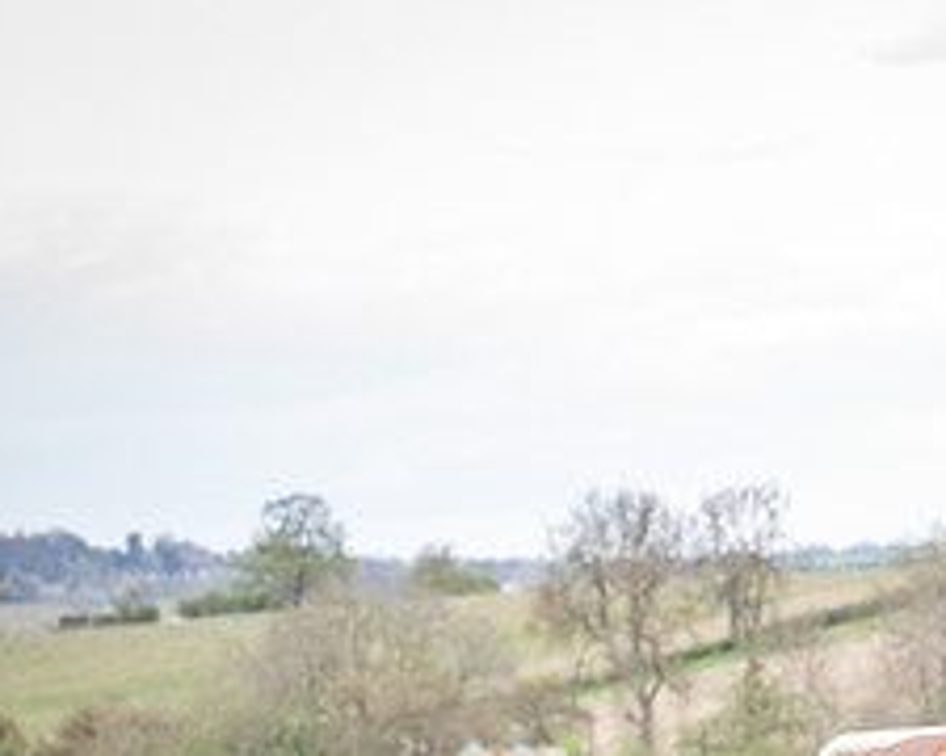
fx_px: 6552
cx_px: 1379
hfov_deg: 8.1
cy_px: 950
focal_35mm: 234
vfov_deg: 6.6
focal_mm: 70
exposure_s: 1/800
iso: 500
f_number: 4
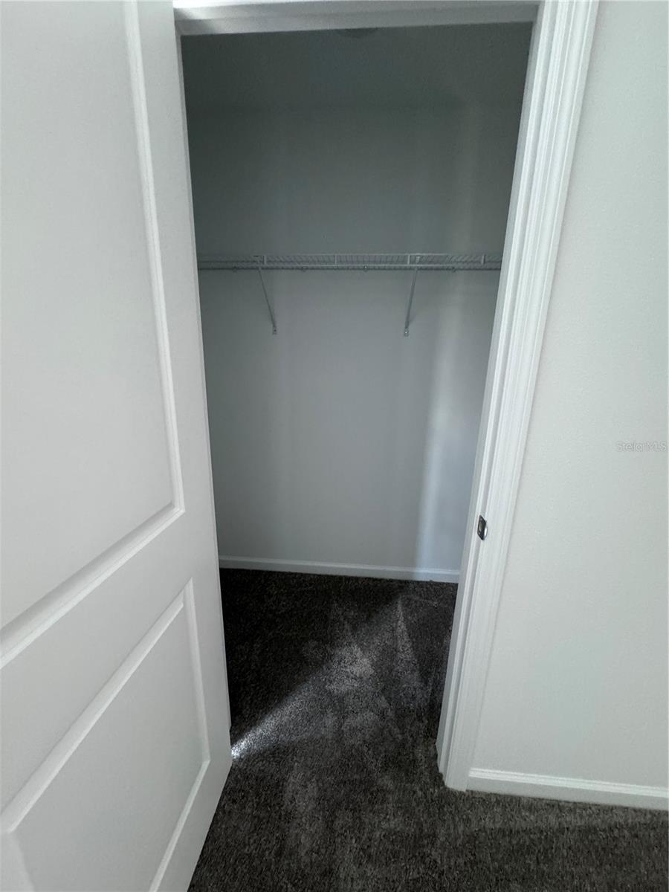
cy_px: 446
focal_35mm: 14
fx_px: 361
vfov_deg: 102.1
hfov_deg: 85.7
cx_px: 334
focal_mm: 2.22
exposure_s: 1/60
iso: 640
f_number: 2.2
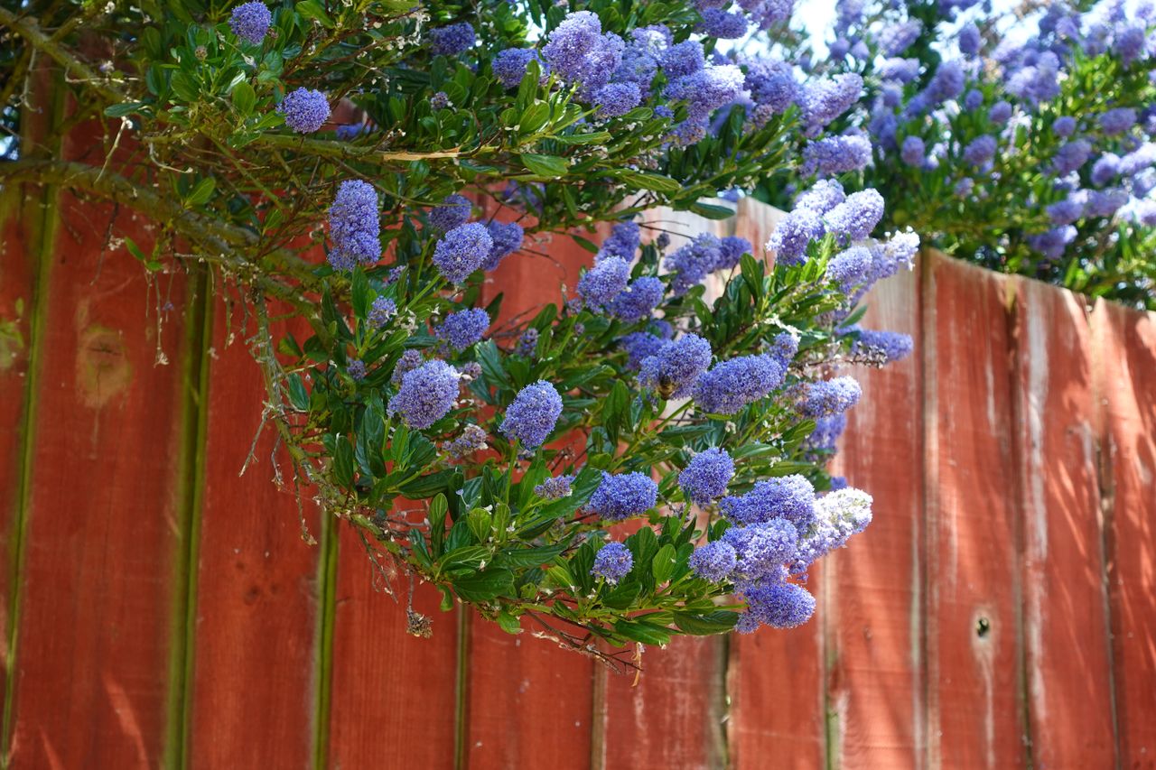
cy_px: 385
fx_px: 2247
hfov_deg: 28.8
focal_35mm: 70
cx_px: 578
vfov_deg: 19.5
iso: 125
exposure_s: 1/80
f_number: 5.6
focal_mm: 25.7
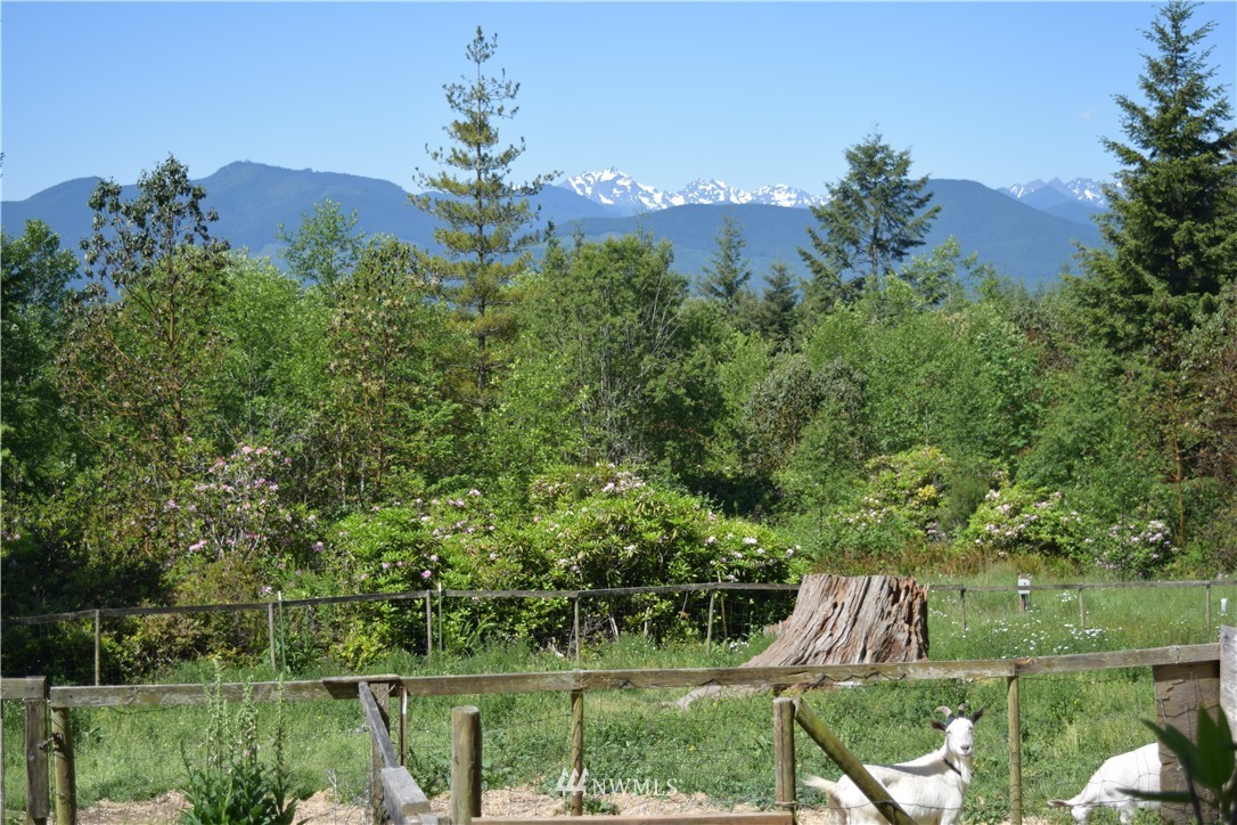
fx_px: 1855
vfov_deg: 25.1
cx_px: 618
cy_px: 412
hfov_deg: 36.9
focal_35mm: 54
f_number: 4.8
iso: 200
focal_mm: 36
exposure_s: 1/1000
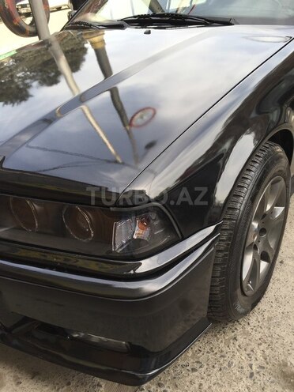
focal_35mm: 29
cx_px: 147
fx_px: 328
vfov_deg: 61.7
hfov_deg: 48.2
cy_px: 196
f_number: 2.2
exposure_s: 1/412
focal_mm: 4.15
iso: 32
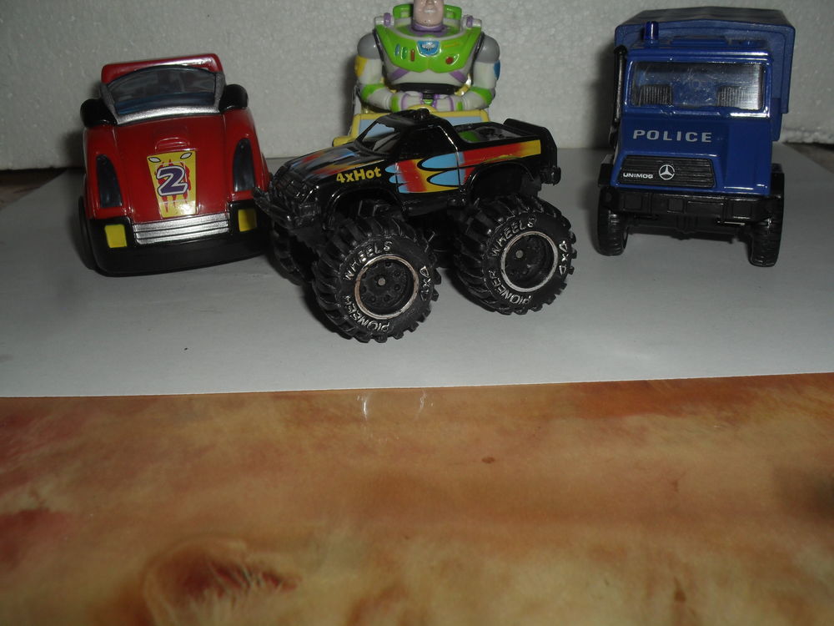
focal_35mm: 35
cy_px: 313
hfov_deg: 52.6
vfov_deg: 40.7
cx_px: 417
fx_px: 843
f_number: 8.4
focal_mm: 6.3
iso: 100
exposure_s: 1/45
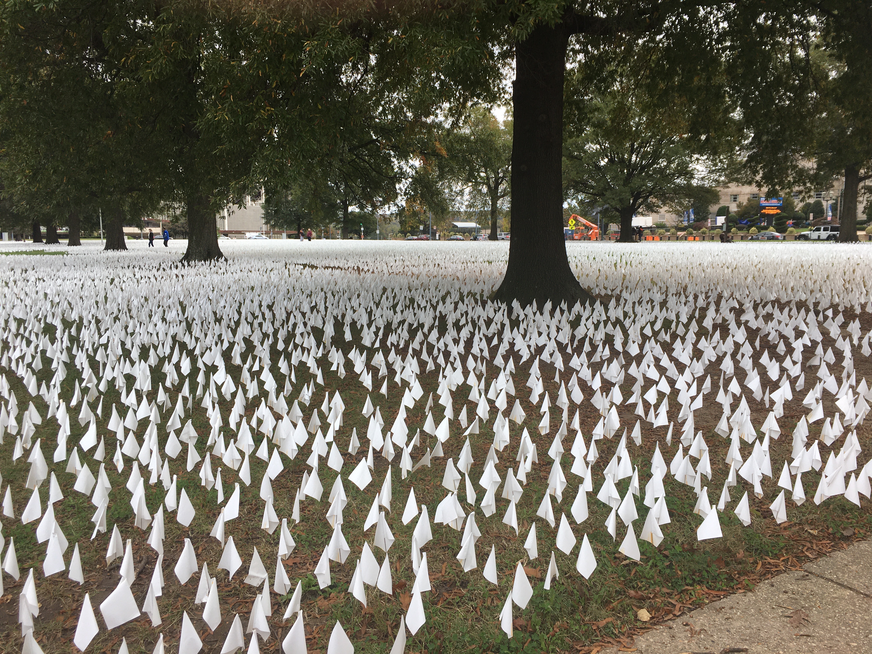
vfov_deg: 48.2
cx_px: 436
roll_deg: -0.8
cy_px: 327
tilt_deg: -5.6
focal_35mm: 29
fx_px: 731
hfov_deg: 61.7
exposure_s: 1/422
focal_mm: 4.15
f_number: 2.2
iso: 25
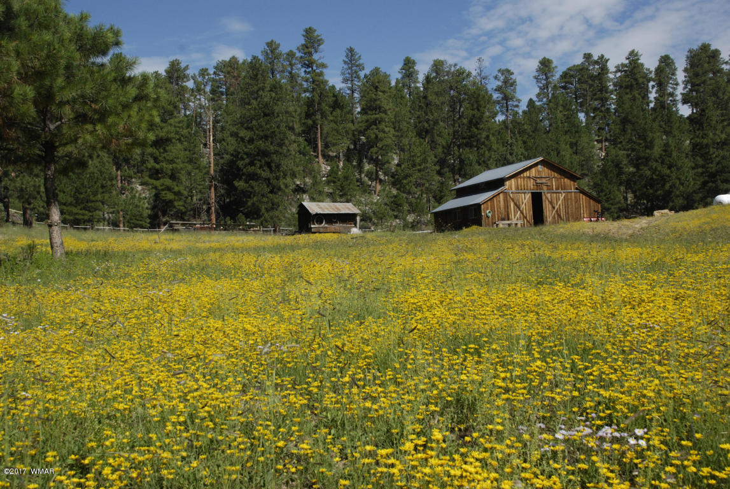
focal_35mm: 42
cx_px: 365
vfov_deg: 32.0
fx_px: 853
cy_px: 244
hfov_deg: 46.3
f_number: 11
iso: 400
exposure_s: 1/500
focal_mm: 28
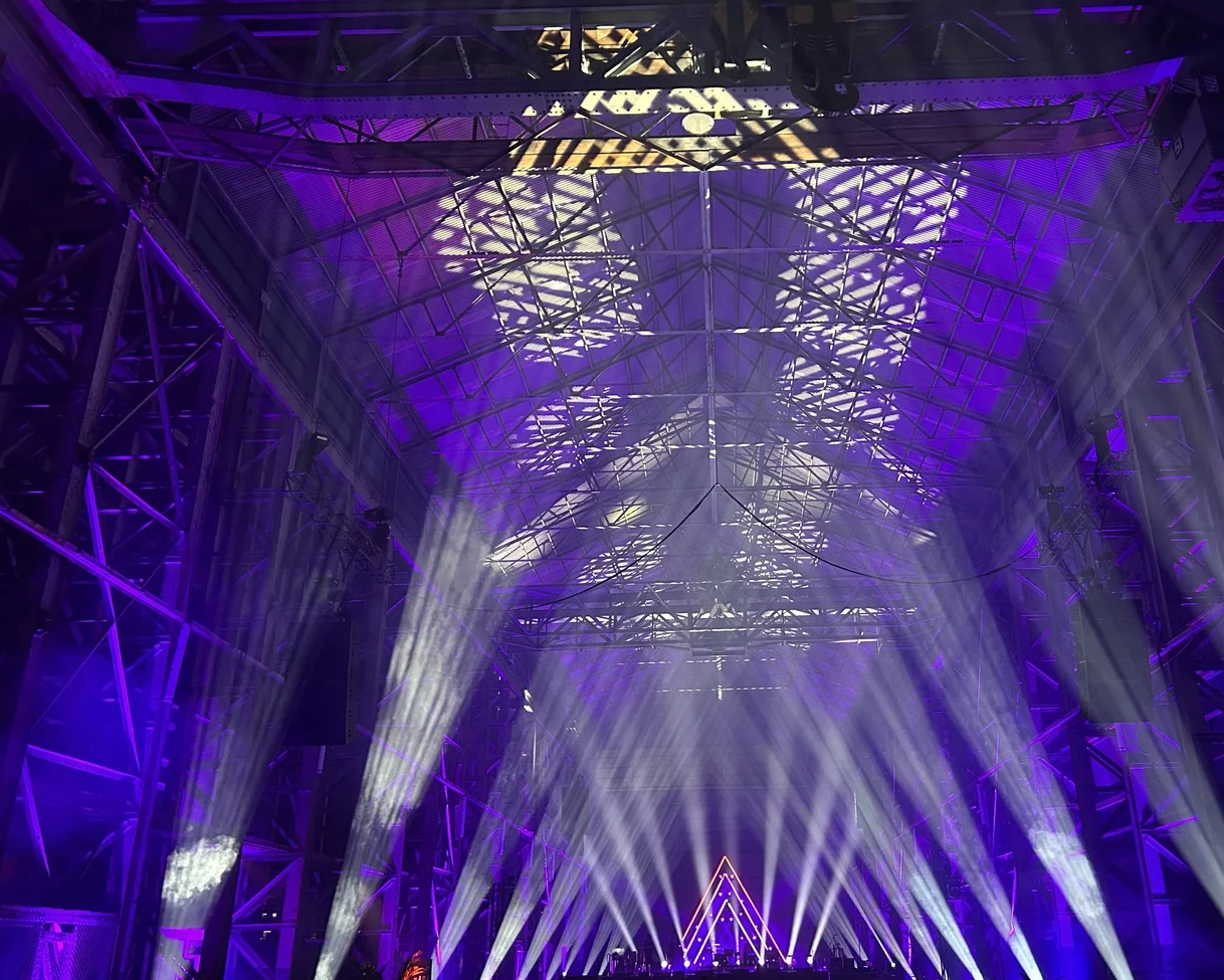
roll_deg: +1.4
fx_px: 1087
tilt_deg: +22.4
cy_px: 478
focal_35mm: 30
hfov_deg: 58.4
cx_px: 721
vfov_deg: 48.5
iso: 500
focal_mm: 5.7
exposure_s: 1/50
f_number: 1.5
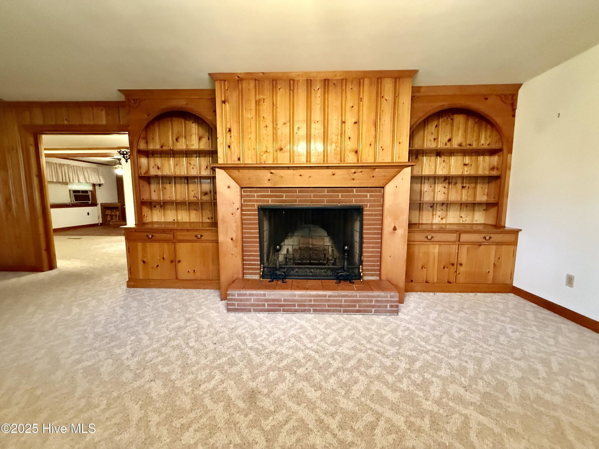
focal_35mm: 14
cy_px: 224
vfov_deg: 85.7
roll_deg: -1.3
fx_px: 242
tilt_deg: -5.4
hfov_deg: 102.1
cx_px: 300
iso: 1000
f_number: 2.2
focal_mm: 2.22
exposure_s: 1/60
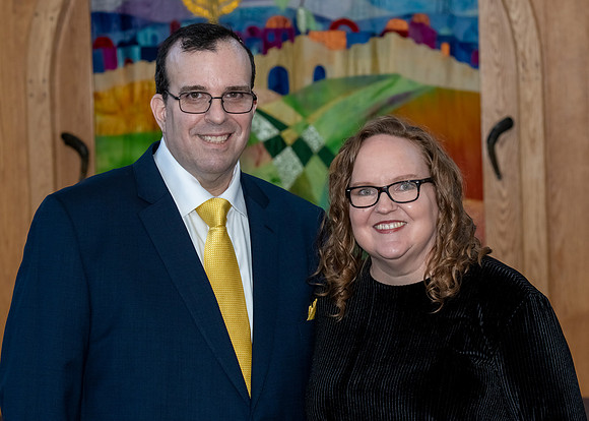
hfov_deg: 12.4
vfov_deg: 8.9
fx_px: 2700
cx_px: 341
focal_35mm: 161
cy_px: 205
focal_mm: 90
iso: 500
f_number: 5.6
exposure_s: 1/250
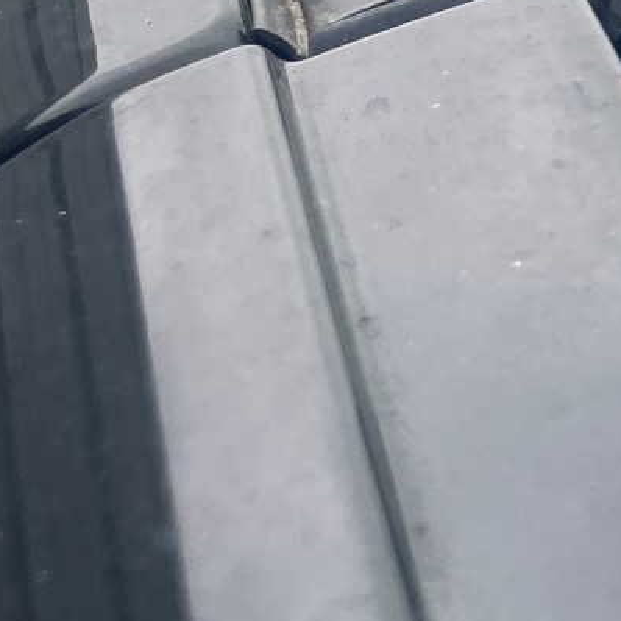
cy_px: -212
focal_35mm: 104
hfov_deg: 13.6
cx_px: 1345
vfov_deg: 15.8
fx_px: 2111
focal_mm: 4.2
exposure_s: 1/121
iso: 40
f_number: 1.6
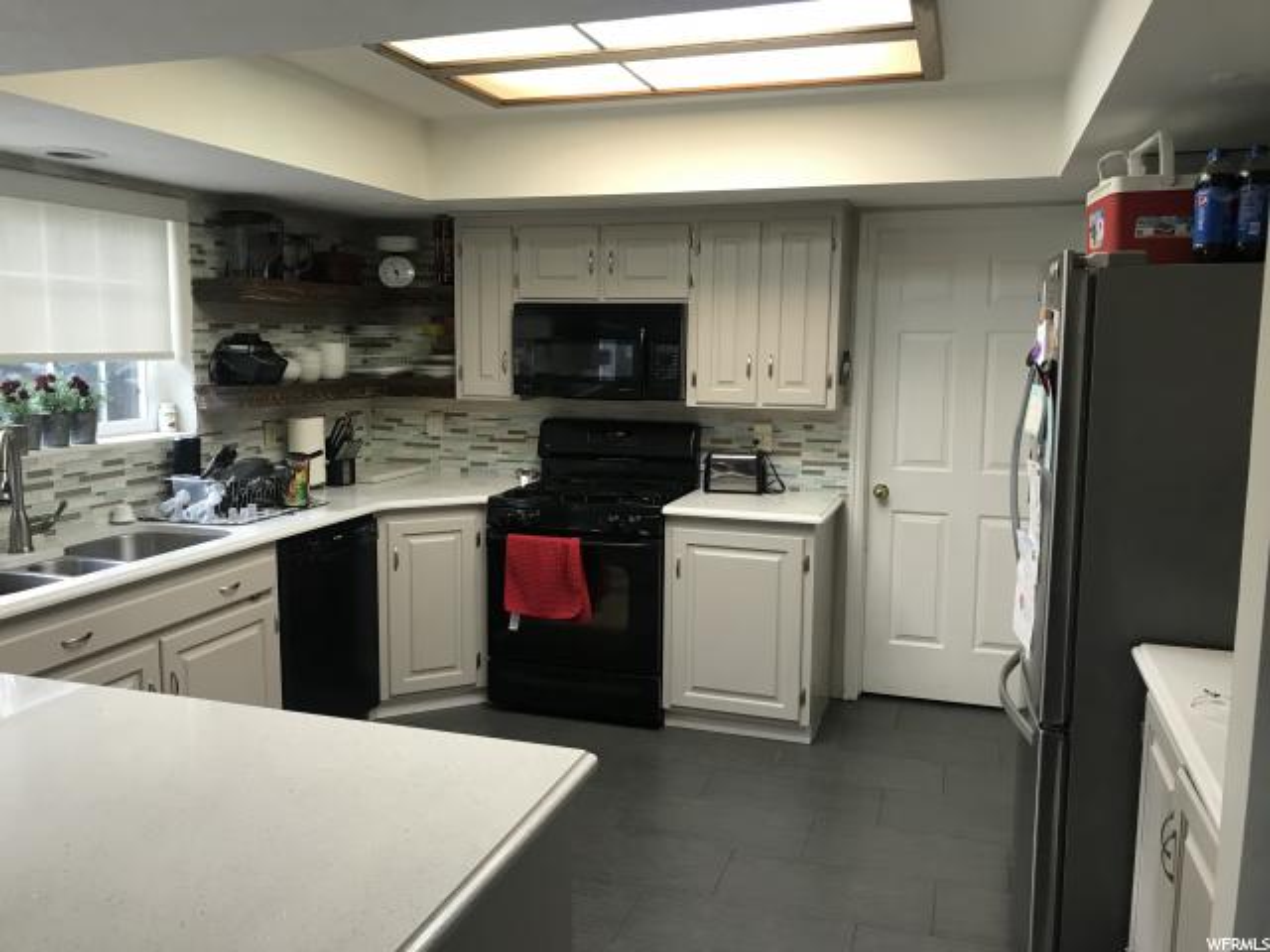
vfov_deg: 49.7
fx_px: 1027
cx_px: 635
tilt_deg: -7.3
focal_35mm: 28
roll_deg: -0.8
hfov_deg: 63.4
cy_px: 476
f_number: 1.8
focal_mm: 3.99
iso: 40
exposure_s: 1/20
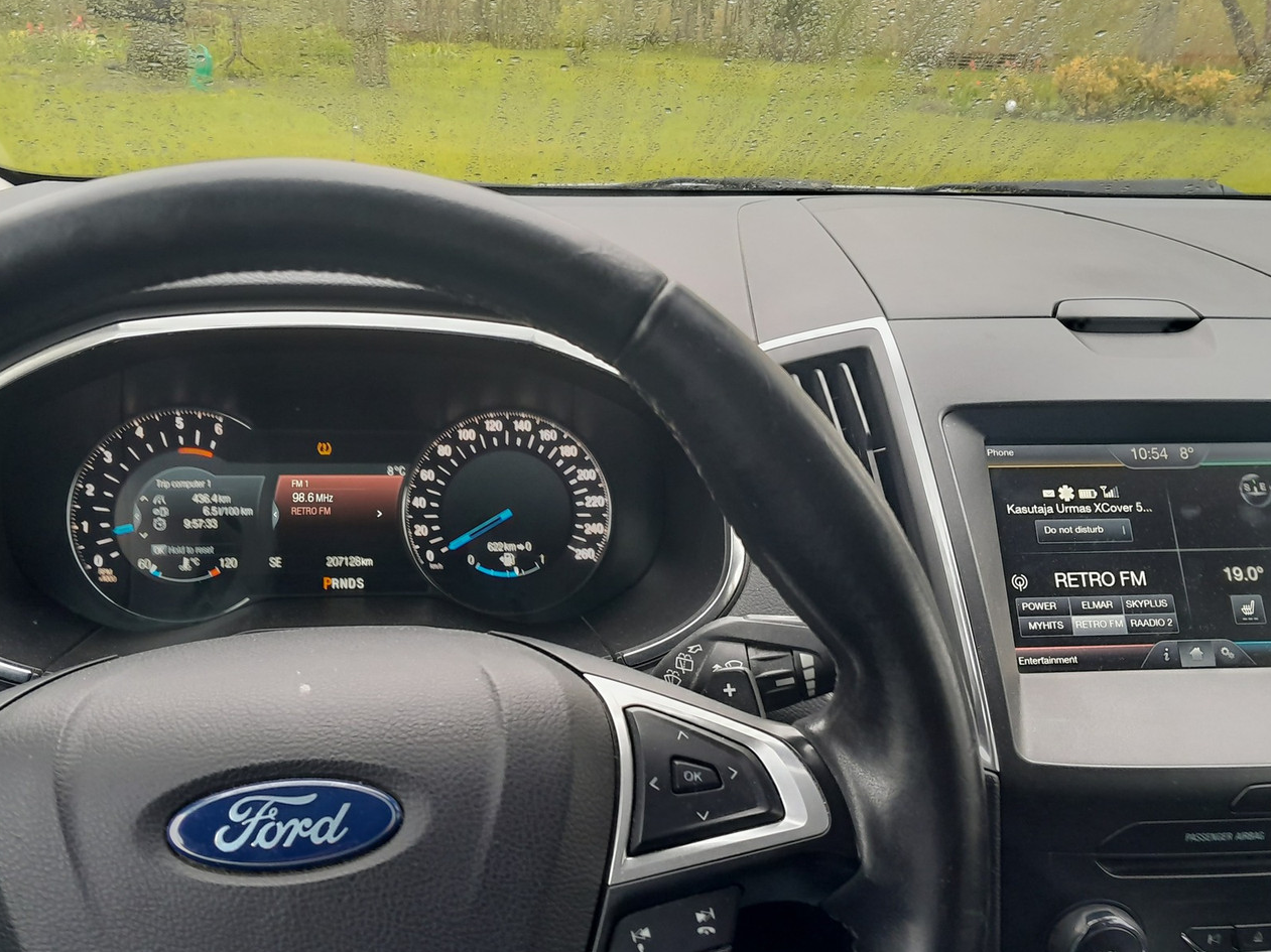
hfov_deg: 55.3
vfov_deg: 42.8
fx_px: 1211
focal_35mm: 33
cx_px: 570
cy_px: 536
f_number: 1.8
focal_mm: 4
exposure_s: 1/50
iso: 80
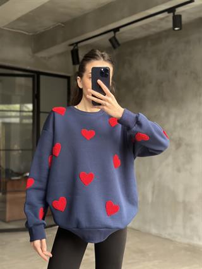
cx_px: 101
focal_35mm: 48
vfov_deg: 39.6
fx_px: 373
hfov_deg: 30.3
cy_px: 134
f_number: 1.78
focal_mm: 6.86
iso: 400
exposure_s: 1/52
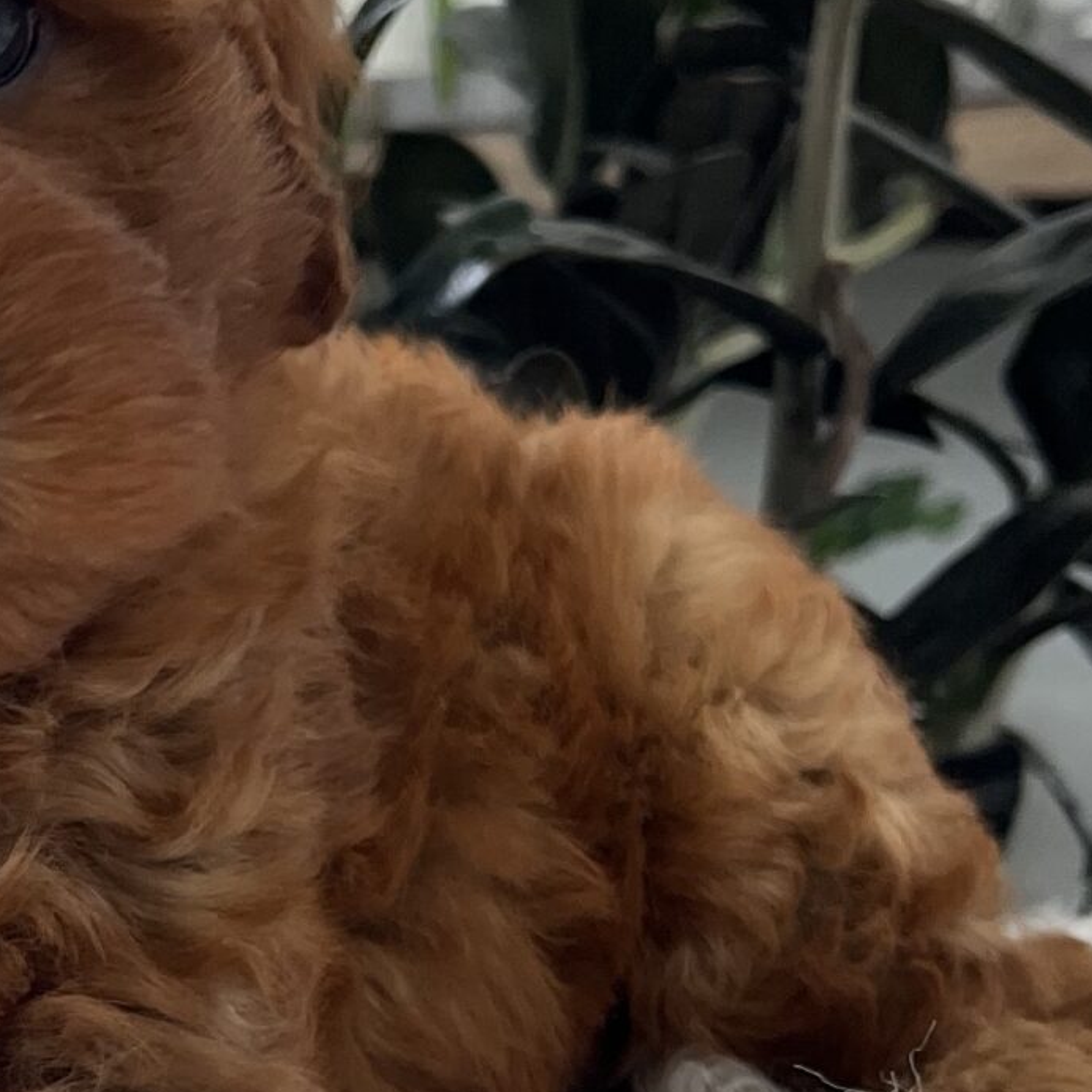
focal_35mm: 85
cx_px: -136
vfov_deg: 20.3
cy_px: 748
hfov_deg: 19.5
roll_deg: -0.2
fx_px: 3034
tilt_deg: -5.7
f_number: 1.6
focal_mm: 5.1
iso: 125
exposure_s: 1/120
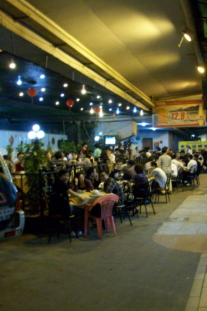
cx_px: 160
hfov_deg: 27.6
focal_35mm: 48
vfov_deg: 41.1
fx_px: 414
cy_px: 156
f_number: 2.8
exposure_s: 1/8
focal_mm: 5.7
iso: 320
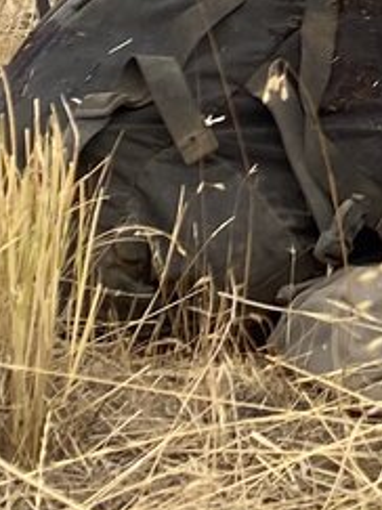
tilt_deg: -3.1
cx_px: 772
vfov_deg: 11.1
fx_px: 2518
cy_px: -237
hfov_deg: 8.2
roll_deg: +0.1
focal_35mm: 171
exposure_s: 1/884
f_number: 1.8
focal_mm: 4.25
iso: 32
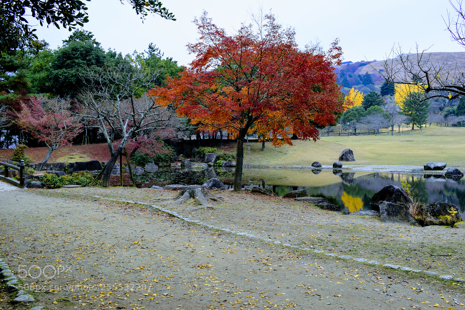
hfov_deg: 53.1
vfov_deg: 36.9
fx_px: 465
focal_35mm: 36
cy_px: 155
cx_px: 232
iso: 320
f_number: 8
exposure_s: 1/250
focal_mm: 24
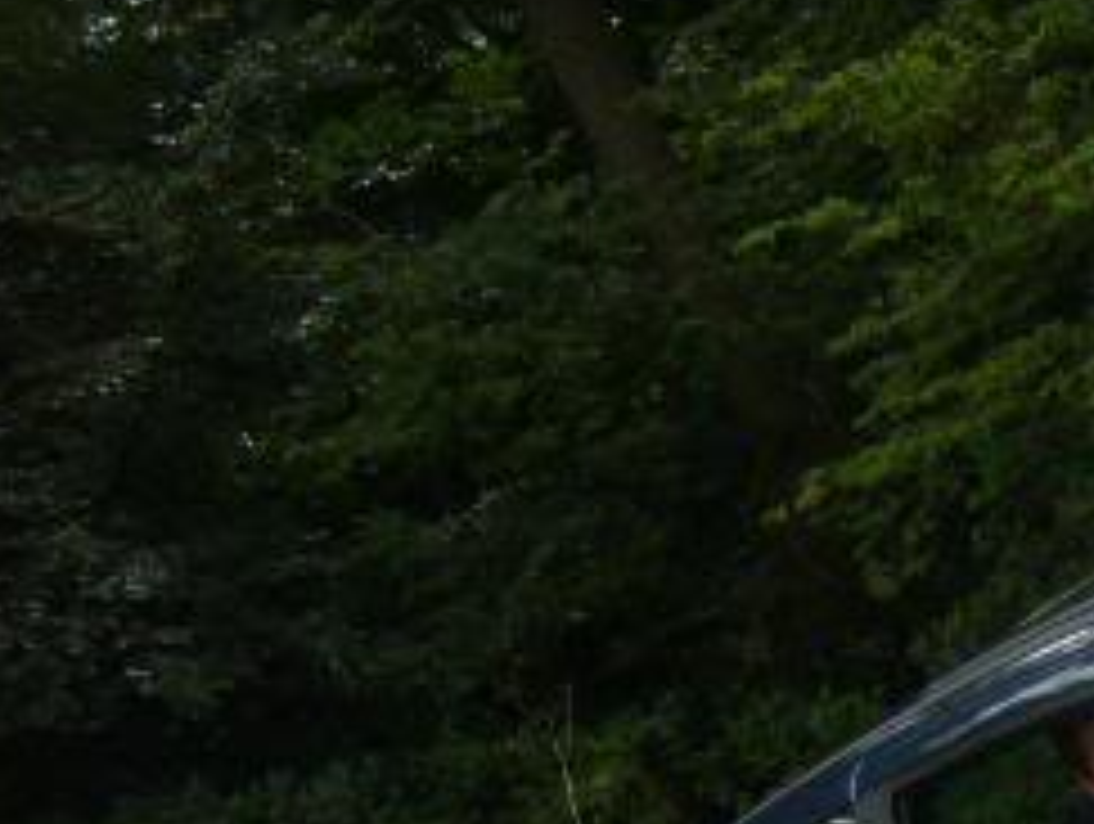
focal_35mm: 115
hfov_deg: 15.5
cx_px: 1747
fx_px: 3640
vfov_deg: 12.8
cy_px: 774
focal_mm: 5.8
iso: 100
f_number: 5.6
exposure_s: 1/250
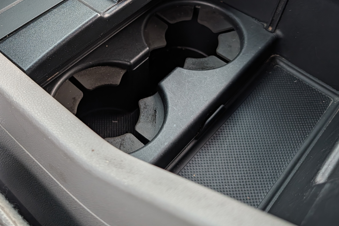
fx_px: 405
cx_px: 134
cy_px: 30
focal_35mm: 43
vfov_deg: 30.1
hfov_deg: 45.2
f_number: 1.68
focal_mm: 6.9
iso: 176
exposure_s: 1/163
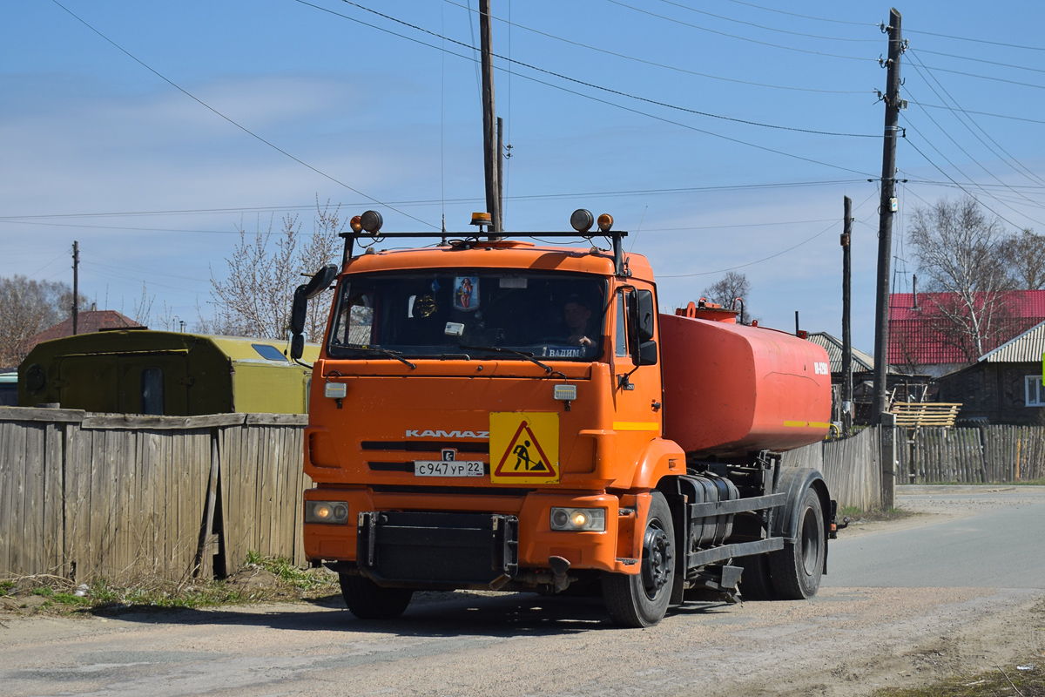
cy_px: 348
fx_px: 1959
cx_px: 522
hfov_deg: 29.9
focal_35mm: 68
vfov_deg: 20.2
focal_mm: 45
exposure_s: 1/800
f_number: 5.6
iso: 100
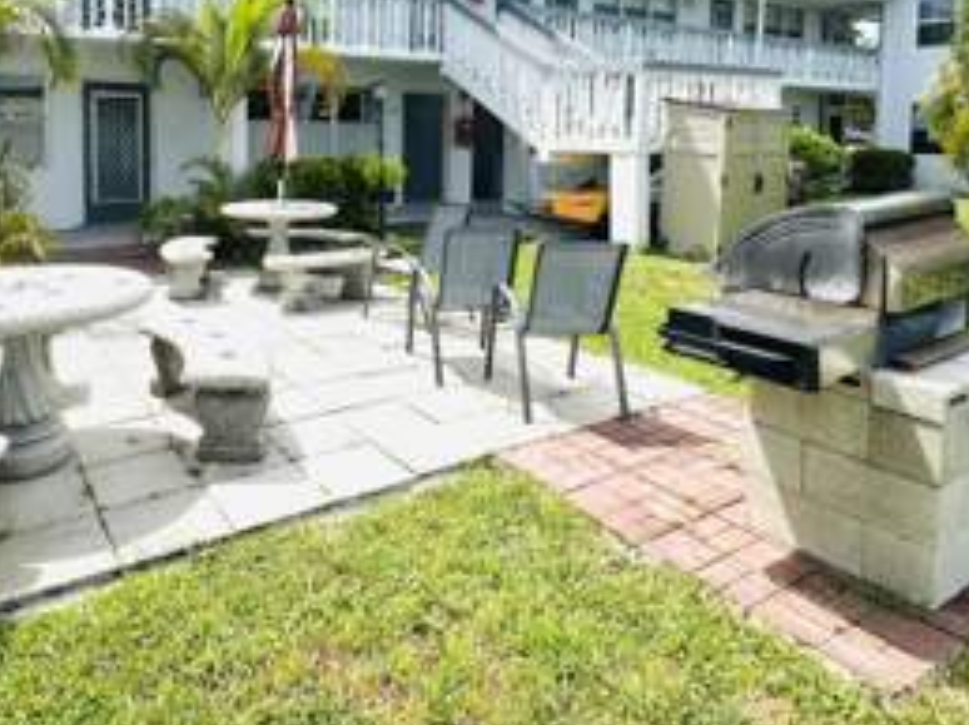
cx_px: 379
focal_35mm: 26
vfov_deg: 50.4
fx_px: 727
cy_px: 167
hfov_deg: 66.6
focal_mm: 2.22
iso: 40
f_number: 2.2
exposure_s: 1/2053
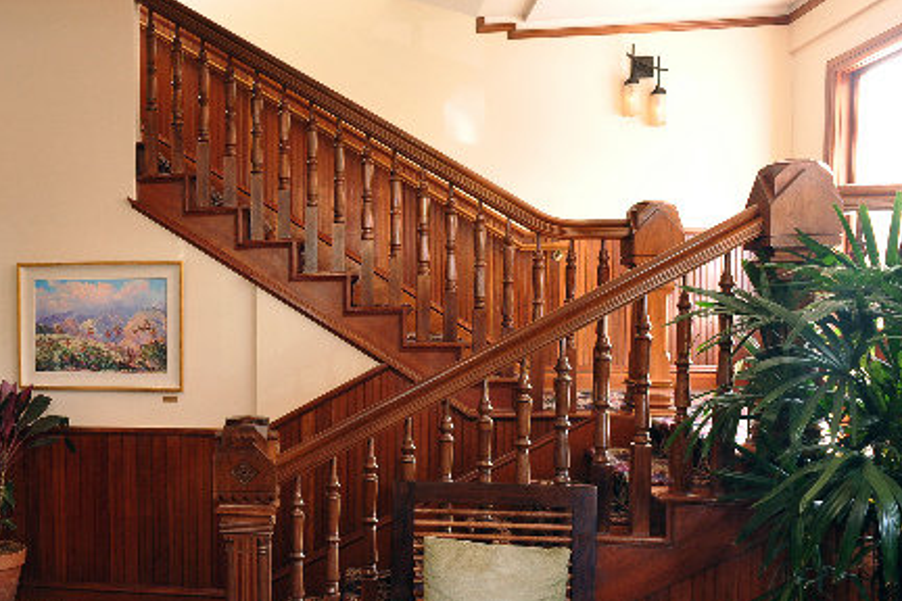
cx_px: 150
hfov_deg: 48.2
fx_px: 927
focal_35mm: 37
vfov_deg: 35.8
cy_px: 369
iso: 1600
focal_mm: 20
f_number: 5
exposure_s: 1/50
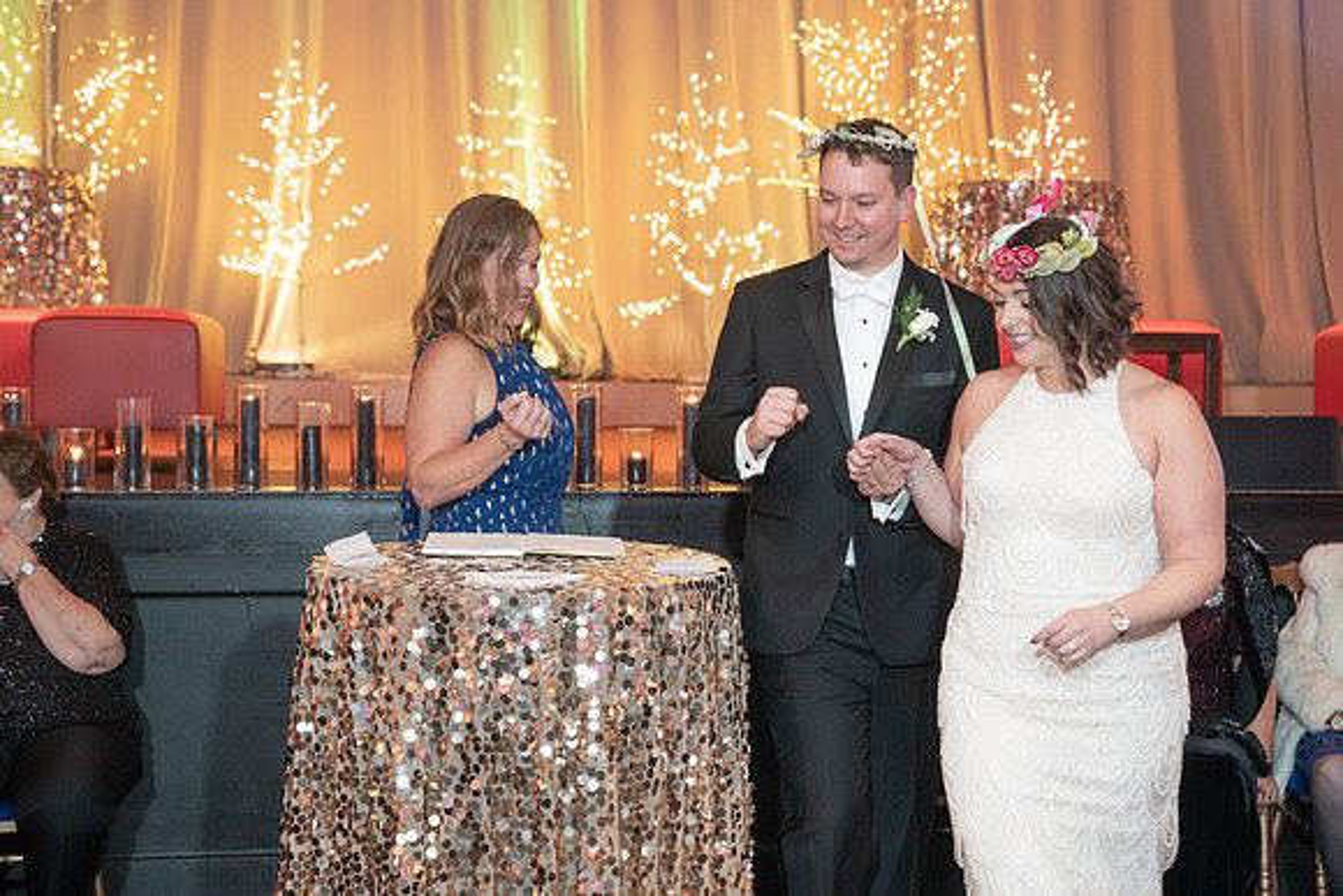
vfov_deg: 18.2
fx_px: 2802
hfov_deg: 27.0
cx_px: 672
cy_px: 448
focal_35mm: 75
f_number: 4
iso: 4000
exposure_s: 1/125
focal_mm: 70
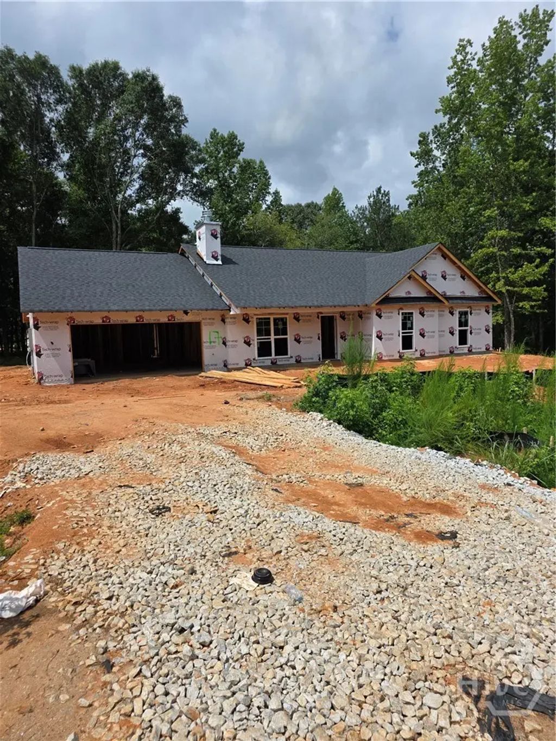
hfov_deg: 58.9
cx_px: 278
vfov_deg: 73.9
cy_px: 370
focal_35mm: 23
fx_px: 492
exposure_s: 1/7944
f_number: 1.7
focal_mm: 6.3
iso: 64
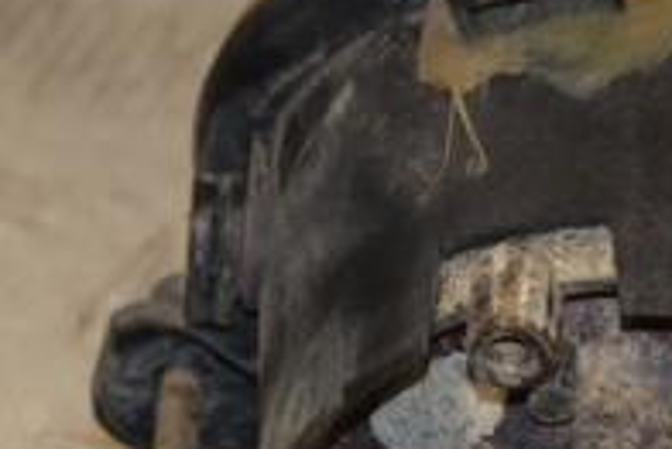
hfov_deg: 4.6
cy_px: 470
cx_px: 645
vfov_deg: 3.1
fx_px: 8387
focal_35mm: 449
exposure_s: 1/200
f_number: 7.1
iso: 800
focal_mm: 98
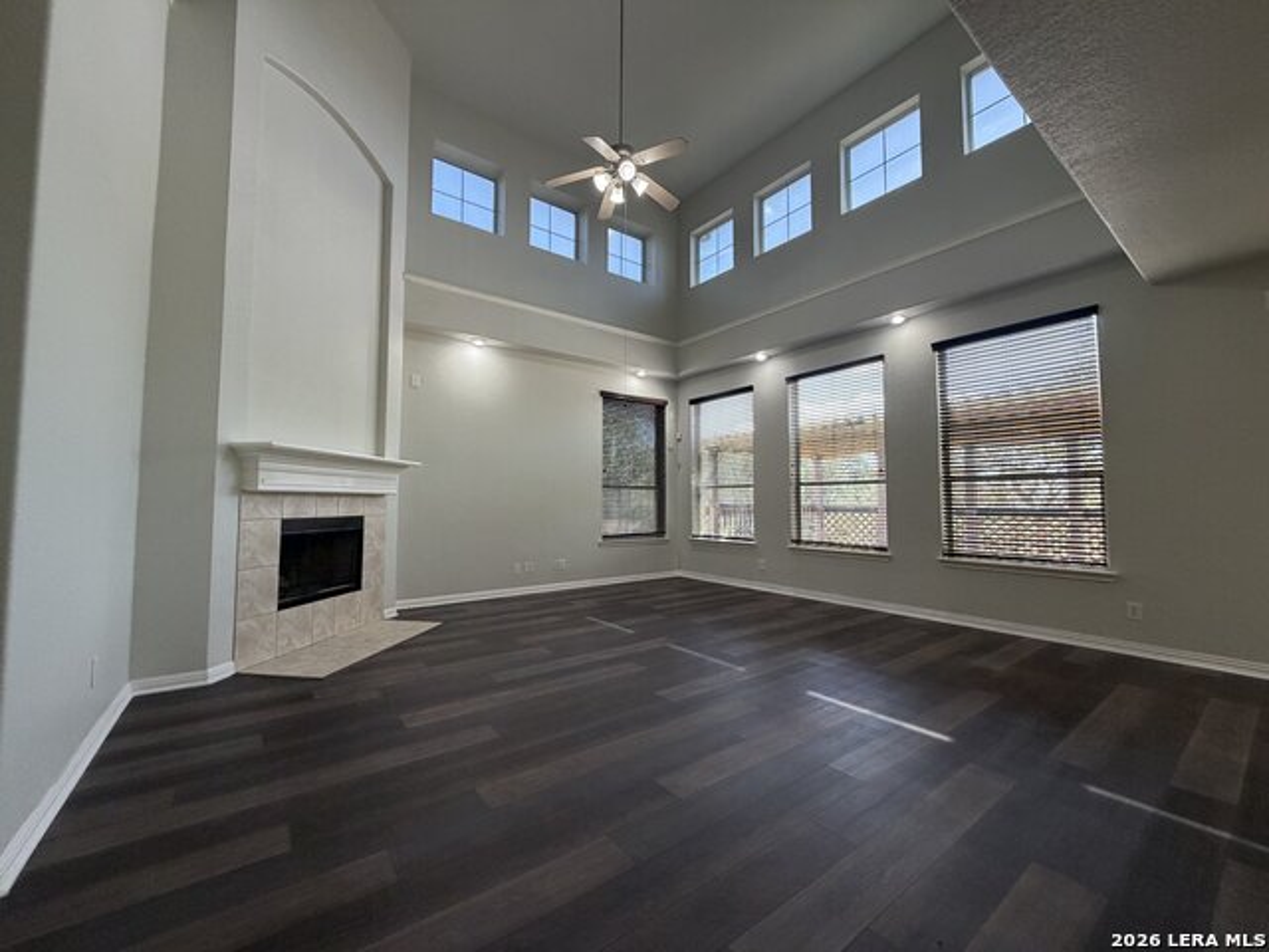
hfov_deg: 102.1
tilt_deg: +2.6
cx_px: 634
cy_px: 476
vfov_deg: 85.7
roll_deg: +0.5
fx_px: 513
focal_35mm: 14
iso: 250
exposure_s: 1/120
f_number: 2.2
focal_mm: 2.22
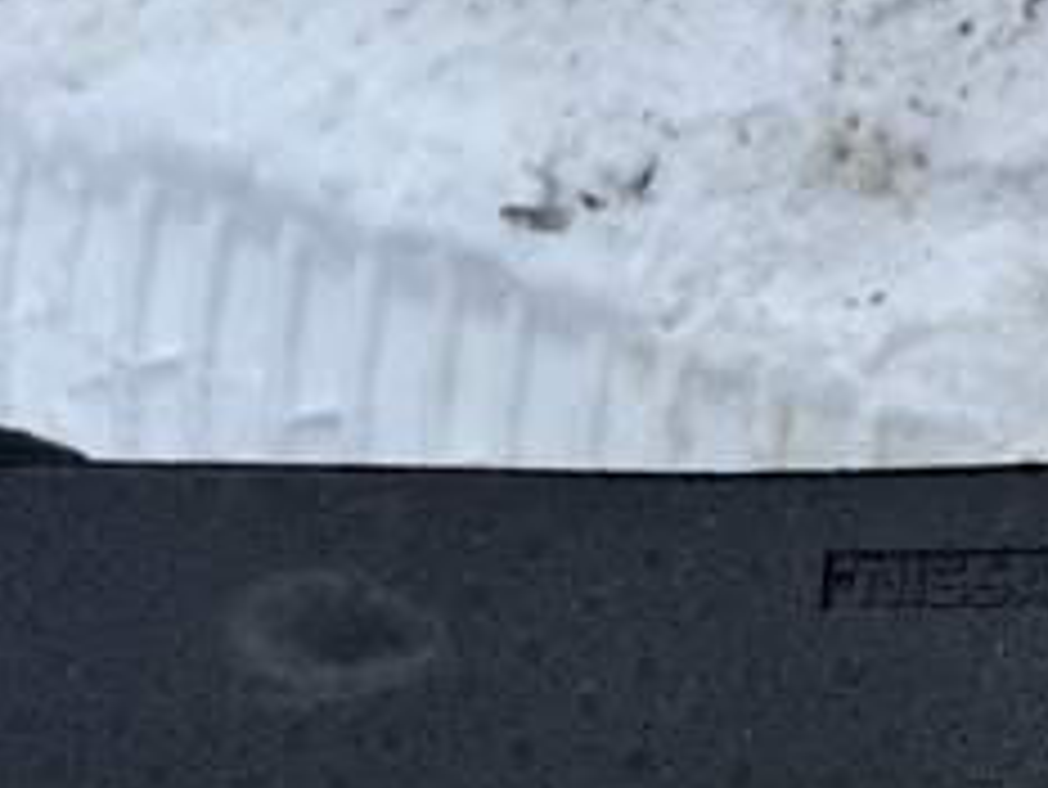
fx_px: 1999
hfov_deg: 27.0
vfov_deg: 21.8
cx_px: 1147
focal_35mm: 66
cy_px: 693
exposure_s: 1/2331
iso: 80
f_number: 1.78
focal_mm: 6.76
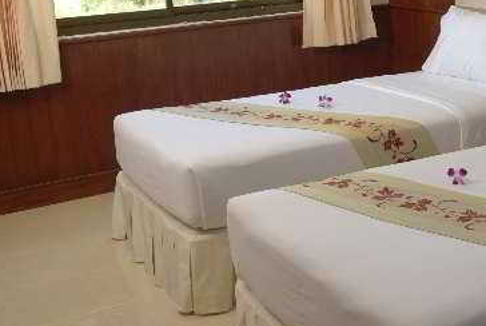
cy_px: 72
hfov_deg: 33.5
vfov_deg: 23.9
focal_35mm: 56
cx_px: 443
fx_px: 759
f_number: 3.2
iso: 100
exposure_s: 1/125
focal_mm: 17
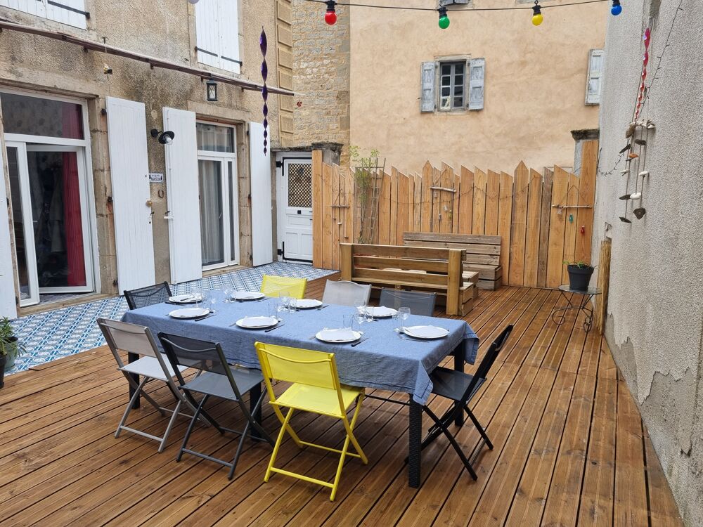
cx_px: 352
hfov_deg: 67.3
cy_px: 264
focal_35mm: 26
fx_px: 528
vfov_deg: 53.1
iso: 50
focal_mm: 5.4
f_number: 1.8
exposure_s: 1/261
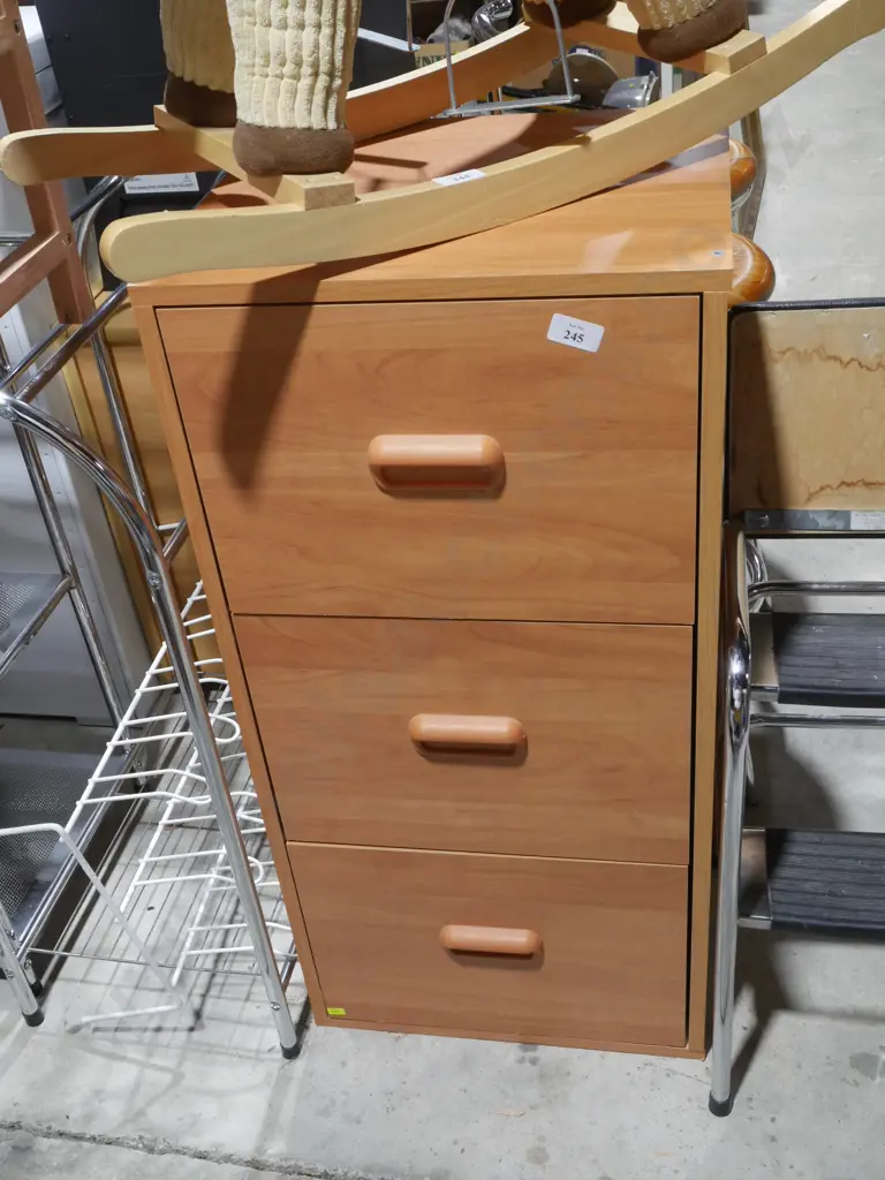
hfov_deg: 37.7
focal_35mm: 38
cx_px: 442
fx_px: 1295
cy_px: 590
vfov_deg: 49.0
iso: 1600
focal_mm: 19
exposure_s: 1/60
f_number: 9
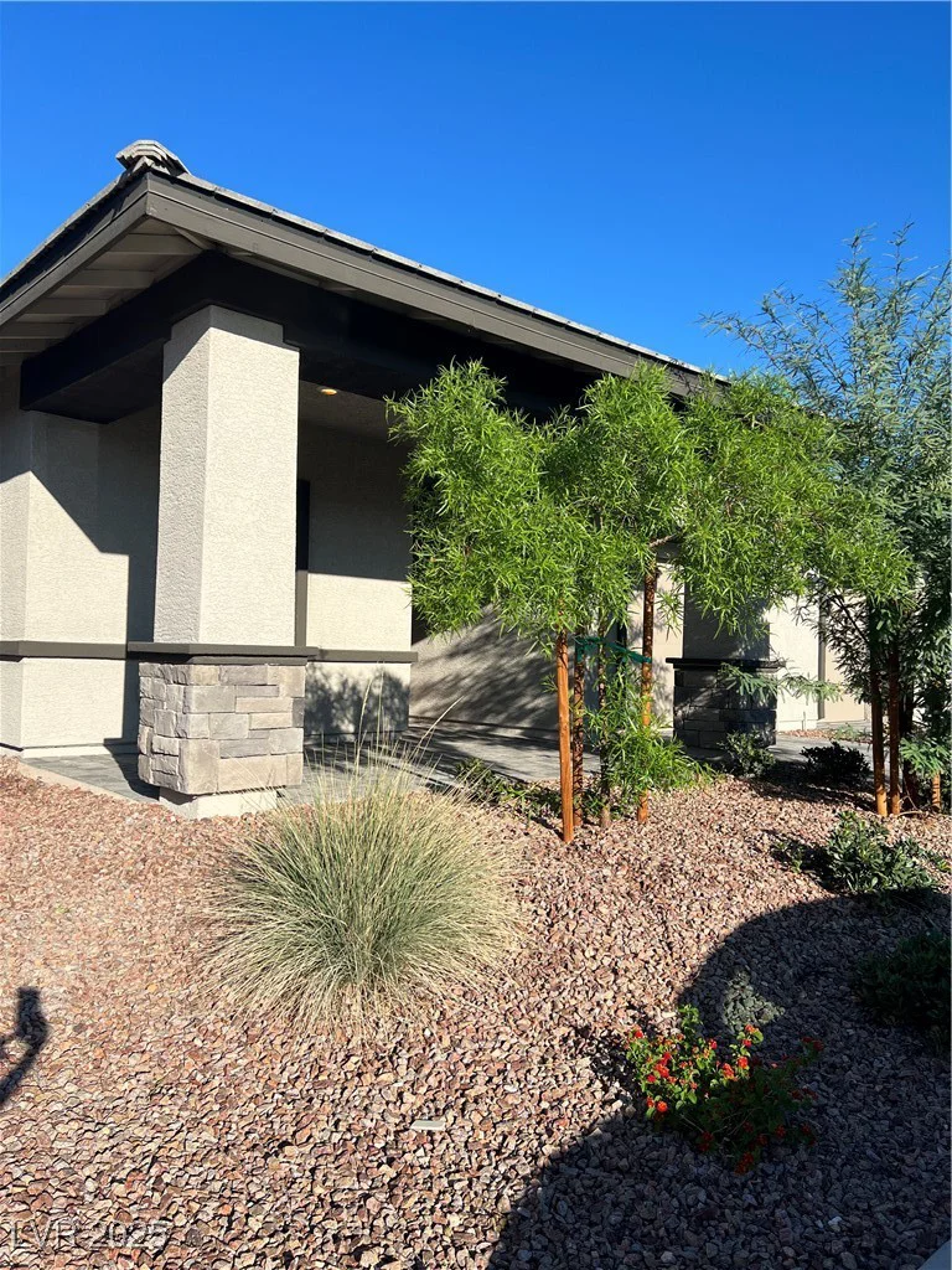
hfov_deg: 53.1
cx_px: 476
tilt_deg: +2.4
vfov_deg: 67.3
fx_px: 953
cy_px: 635
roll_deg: -1.7
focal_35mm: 26
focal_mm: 5.7
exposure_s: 1/3460
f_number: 1.5
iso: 50
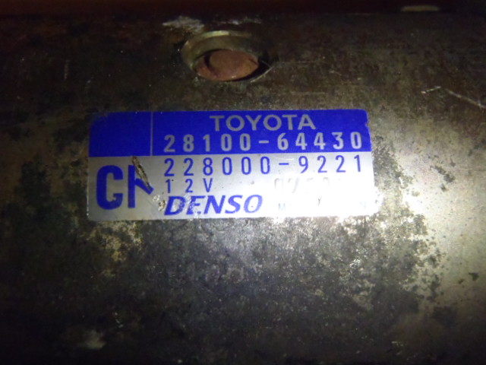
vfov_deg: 38.7
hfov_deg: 50.1
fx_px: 519
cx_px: 243
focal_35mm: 37
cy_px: 182
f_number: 4.7
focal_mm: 6.64
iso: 1000
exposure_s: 1/40
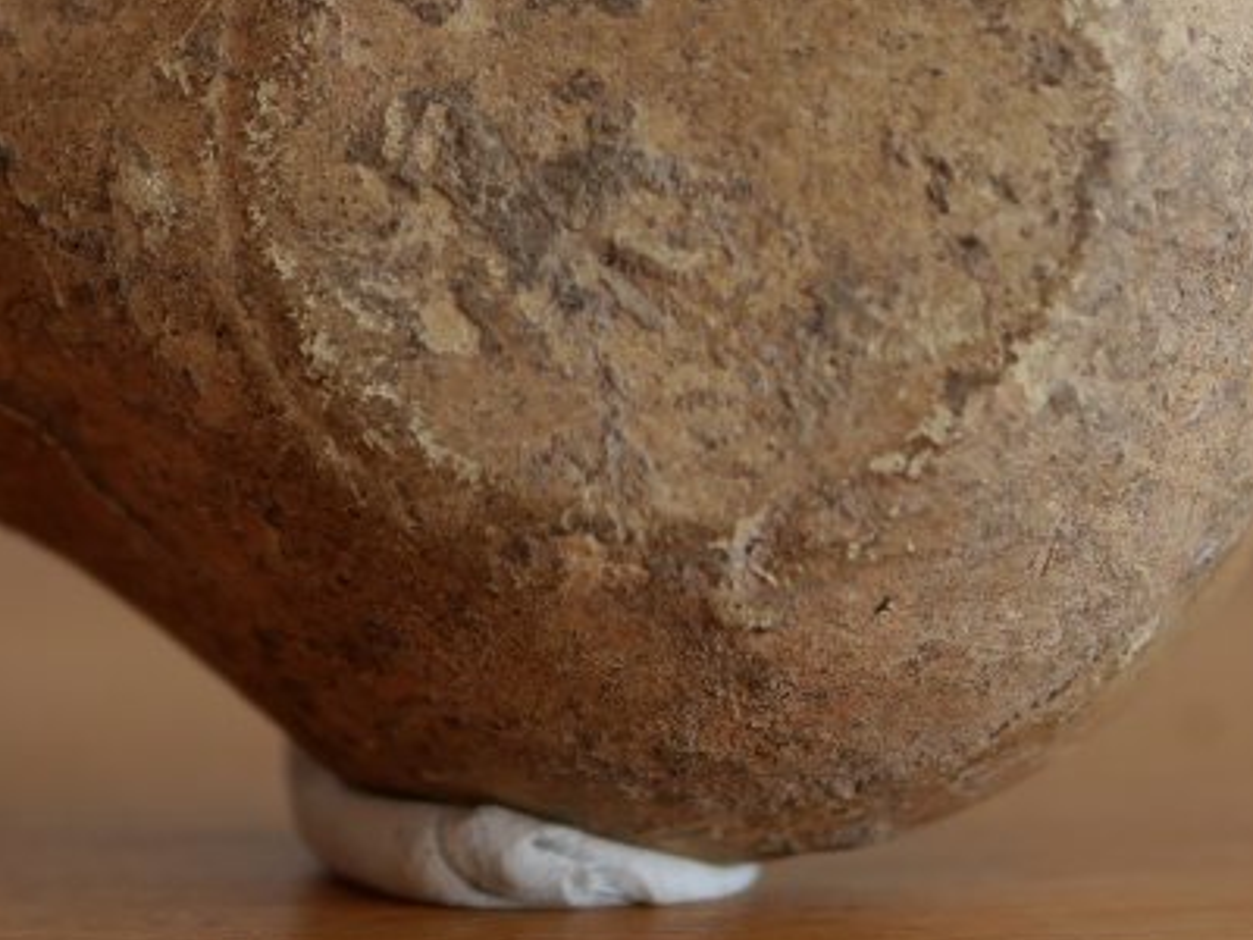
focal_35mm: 180
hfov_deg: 11.0
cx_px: 673
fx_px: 6515
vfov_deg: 8.2
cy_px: 135
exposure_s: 1/100
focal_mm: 30
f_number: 2.8
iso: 200
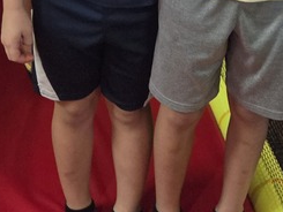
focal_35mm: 96
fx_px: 785
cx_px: 181
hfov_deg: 20.4
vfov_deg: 13.5
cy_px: -194
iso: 1600
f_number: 1.8
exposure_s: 1/120
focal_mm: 5.4
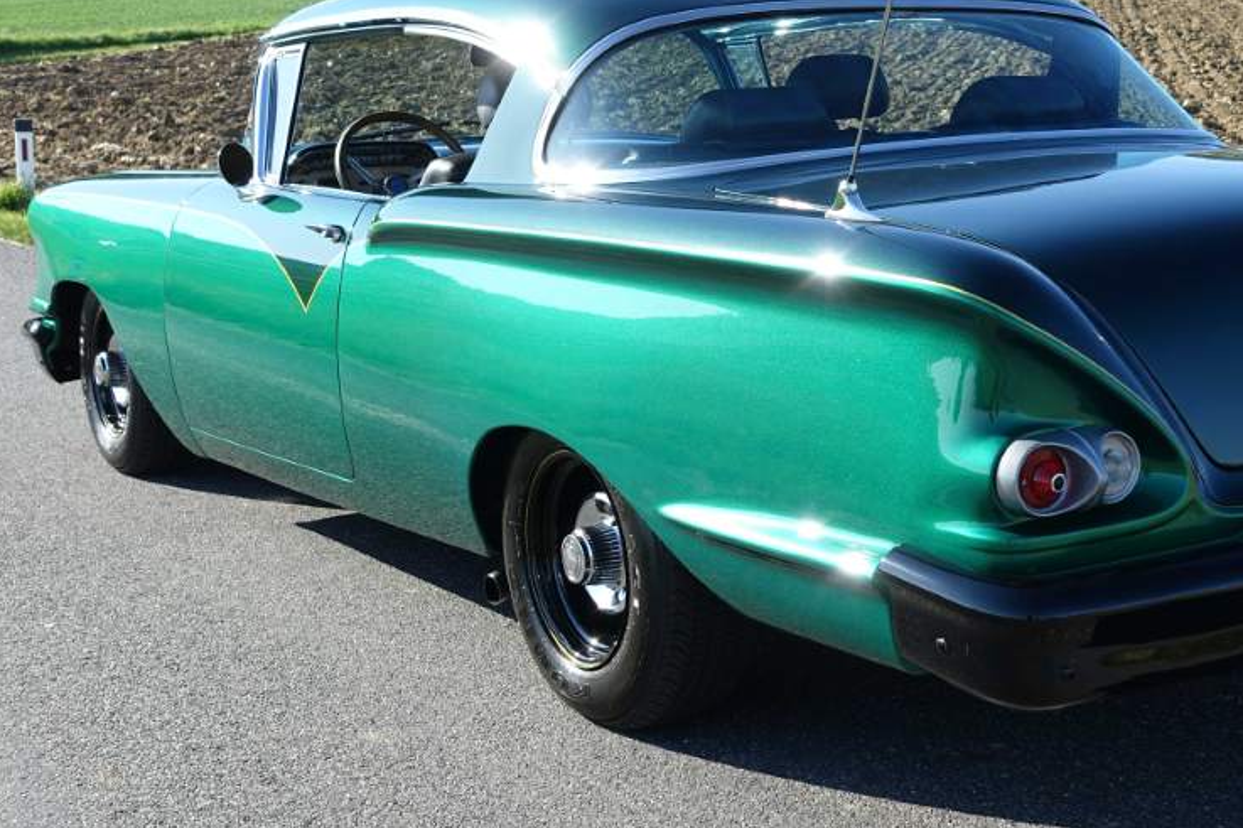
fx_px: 2106
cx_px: 852
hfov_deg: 32.6
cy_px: 373
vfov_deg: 22.2
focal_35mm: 61
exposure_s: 1/400
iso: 125
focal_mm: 14.3
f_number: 4
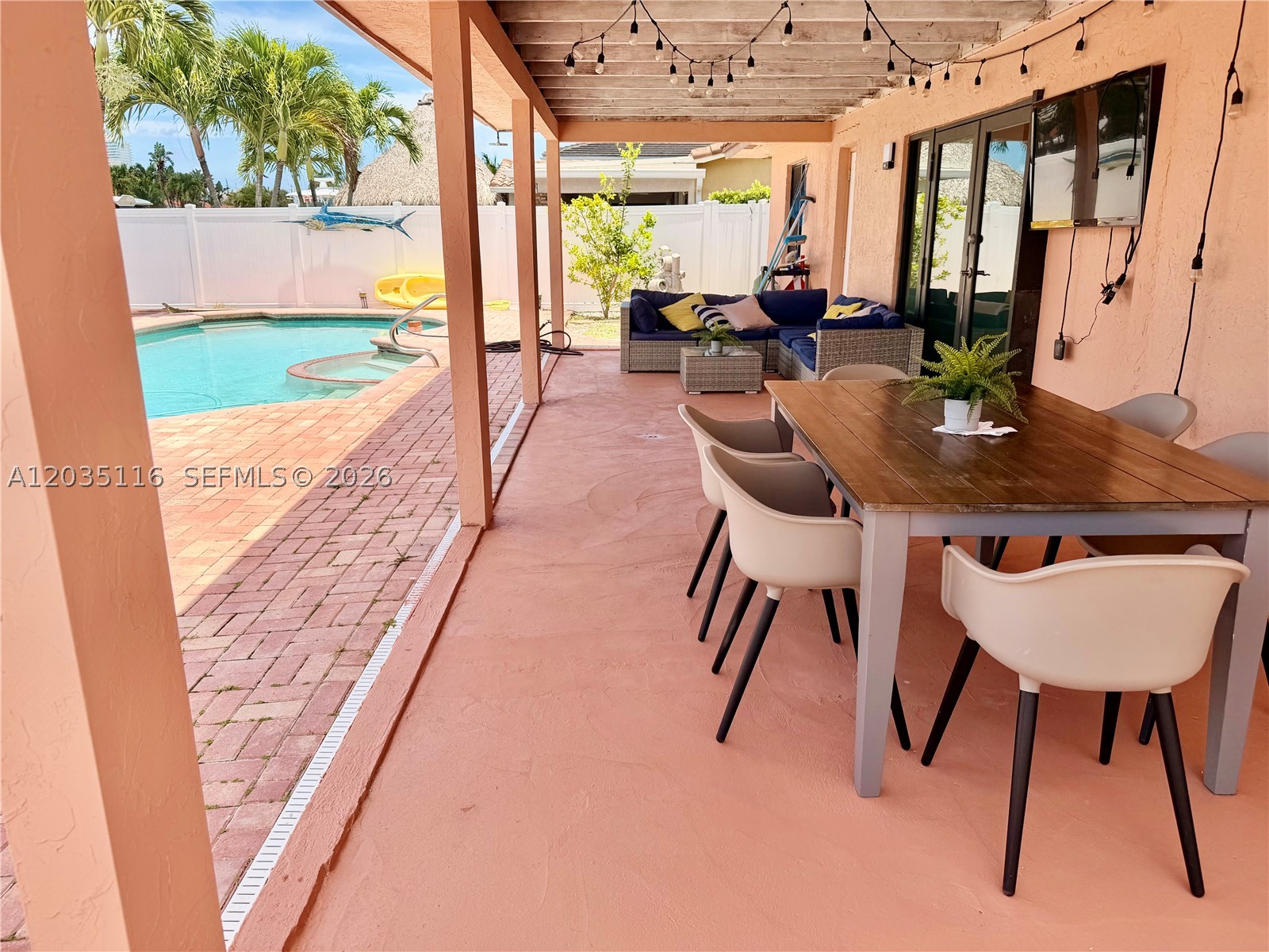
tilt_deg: -15.8
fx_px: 880
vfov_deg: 56.8
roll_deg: +0.0
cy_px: 476
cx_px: 634
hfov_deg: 71.6
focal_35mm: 24
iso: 80
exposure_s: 1/2445
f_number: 1.78
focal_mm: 6.76
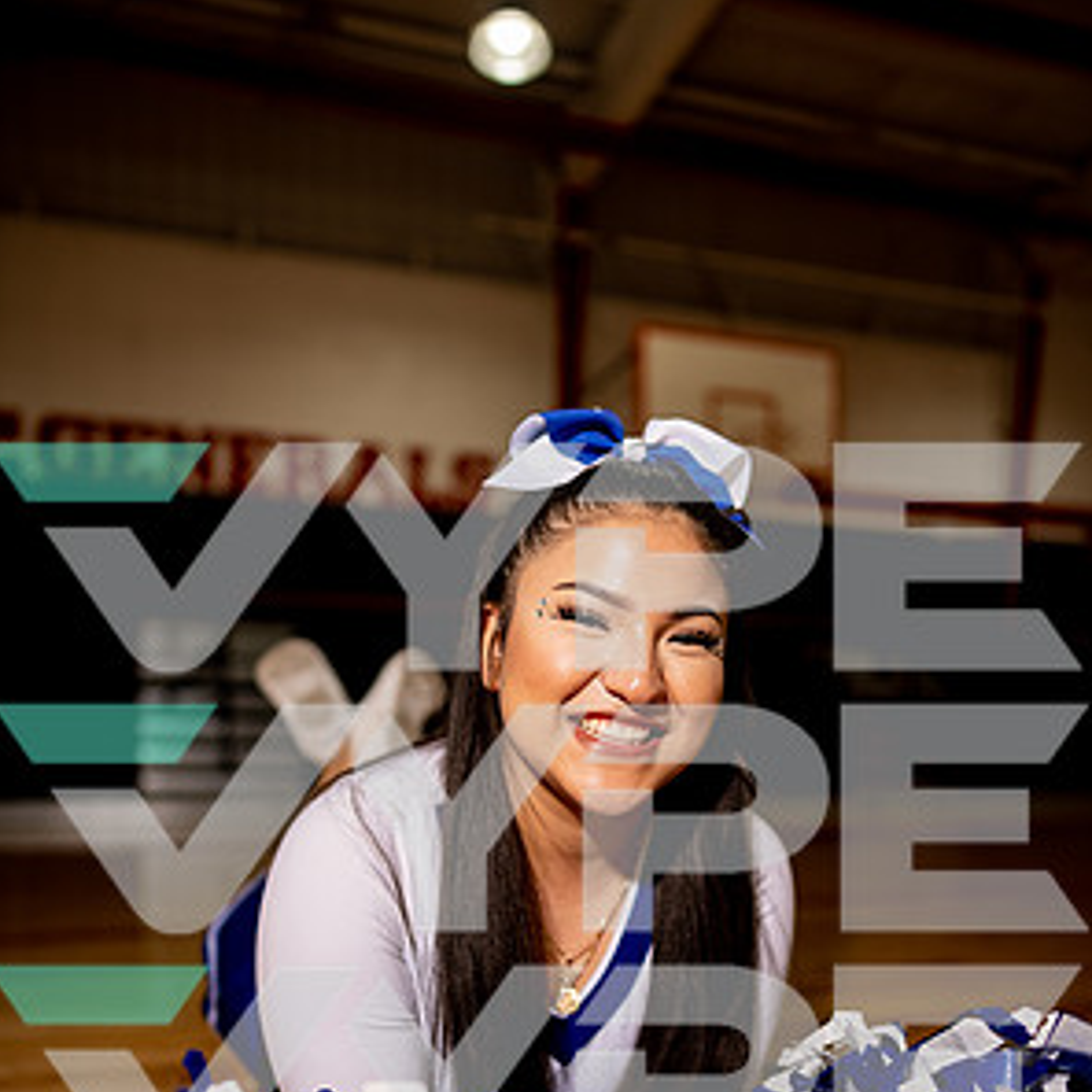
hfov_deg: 52.5
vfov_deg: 50.4
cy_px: 819
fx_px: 1106
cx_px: 540
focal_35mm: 31
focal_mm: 24
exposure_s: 1/800
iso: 100
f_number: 1.4
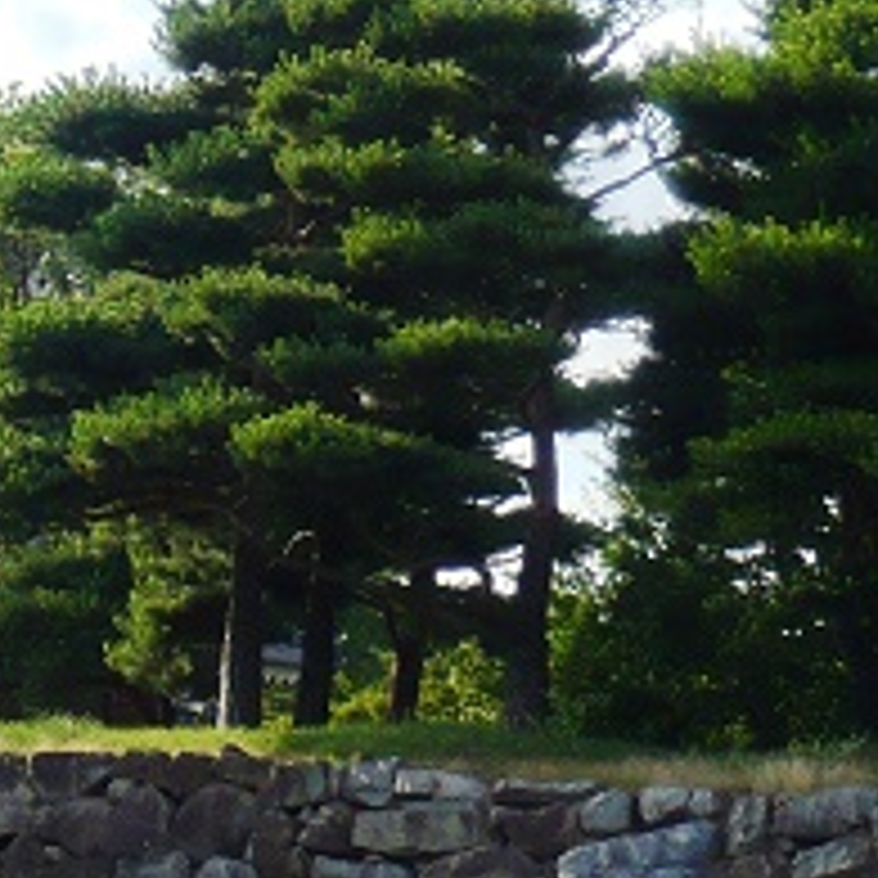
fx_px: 6973
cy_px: 302
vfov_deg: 7.2
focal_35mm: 243
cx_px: -275
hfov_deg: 7.1
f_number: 4.5
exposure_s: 1/320
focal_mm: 11.1
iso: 100
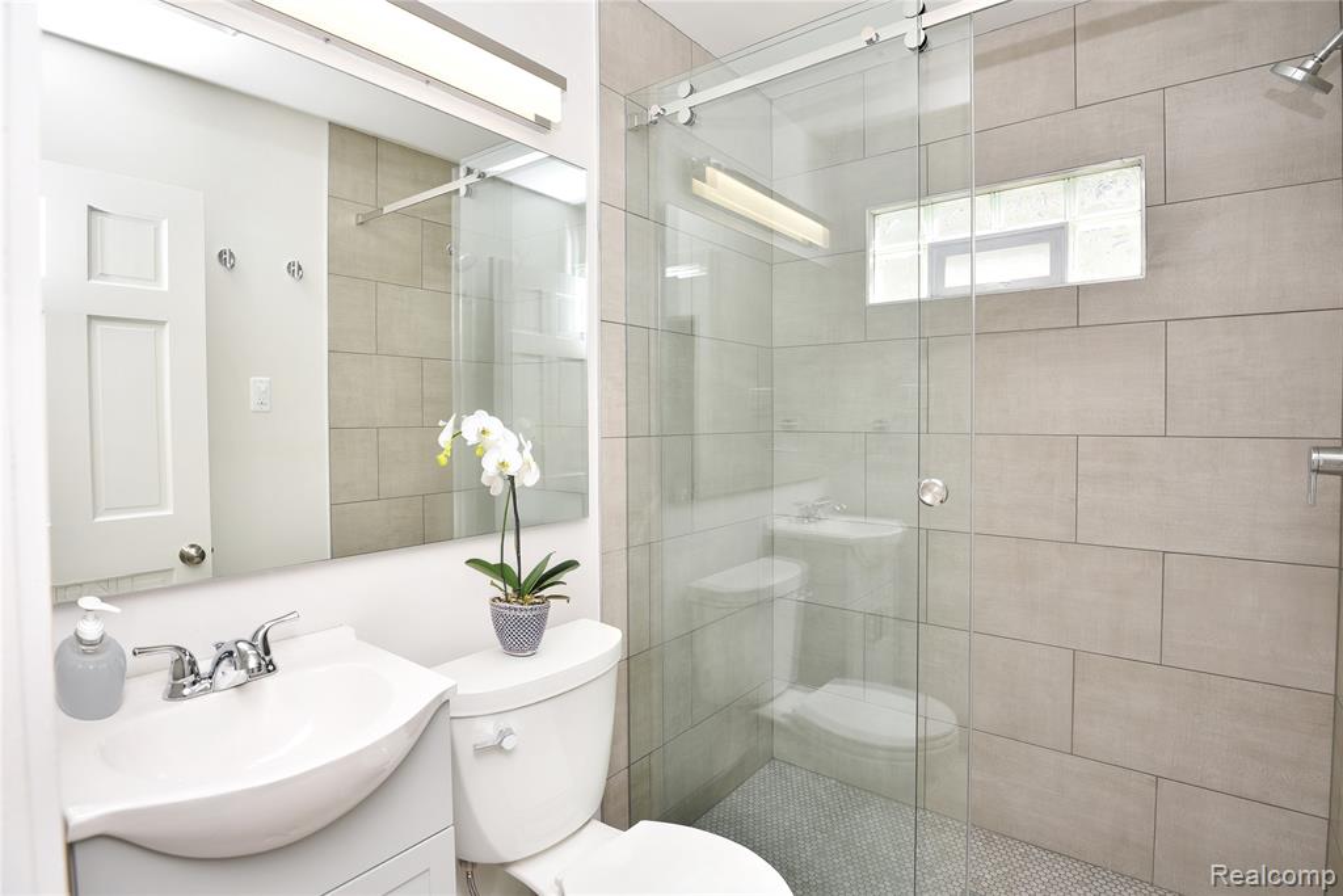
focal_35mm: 17
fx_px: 634
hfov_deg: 93.3
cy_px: 448
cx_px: 672
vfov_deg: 70.5
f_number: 6.3
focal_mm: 17
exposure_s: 1/60
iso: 100
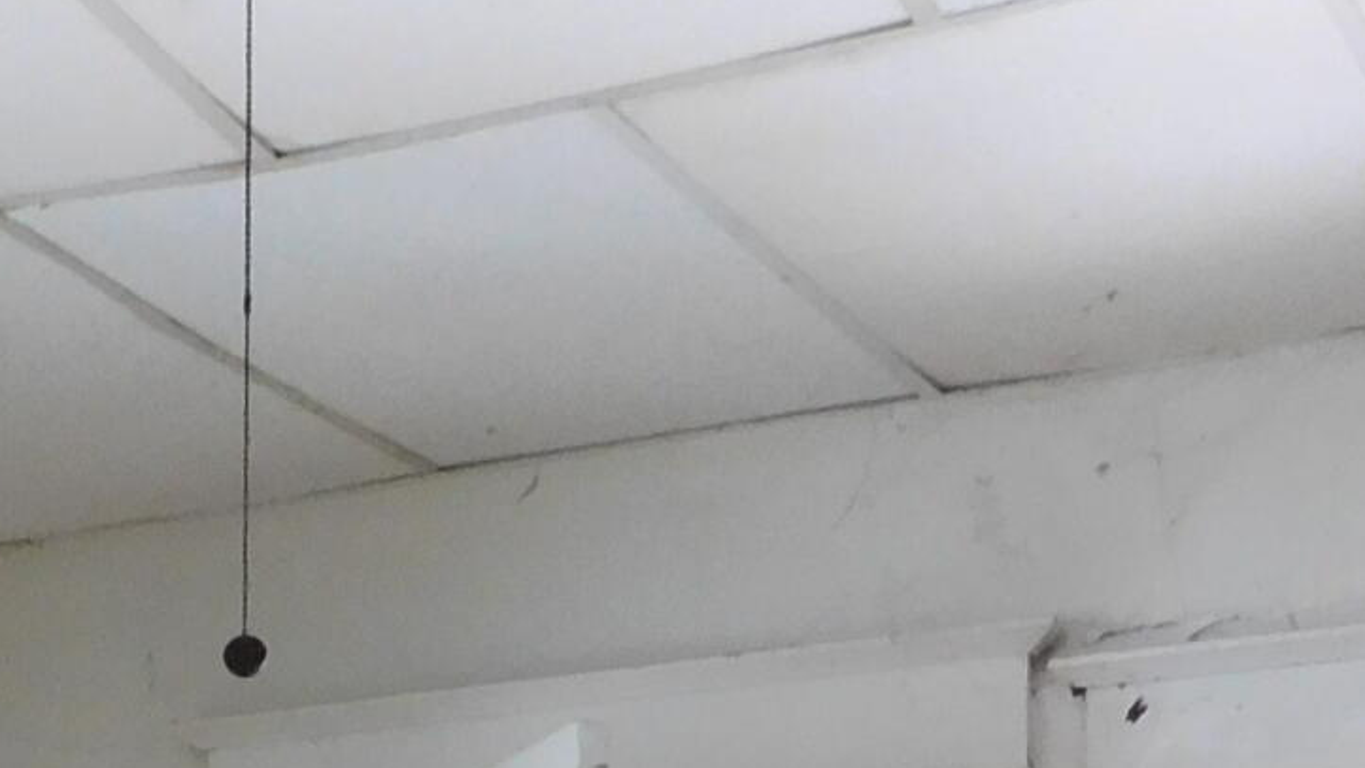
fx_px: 3765
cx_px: 83
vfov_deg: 9.8
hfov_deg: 20.1
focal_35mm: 104
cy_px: 2055
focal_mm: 4
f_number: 3
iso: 320
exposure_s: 1/30
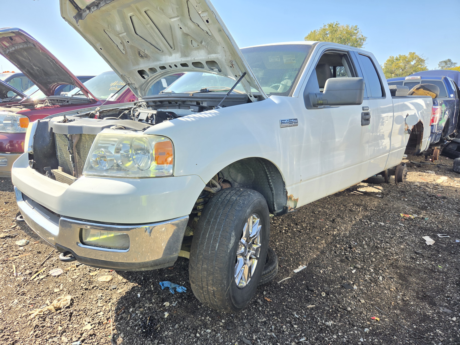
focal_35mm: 23
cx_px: 230
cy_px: 172
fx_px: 306
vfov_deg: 58.9
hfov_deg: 73.9
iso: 80
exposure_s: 1/1084
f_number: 1.8
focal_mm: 5.4
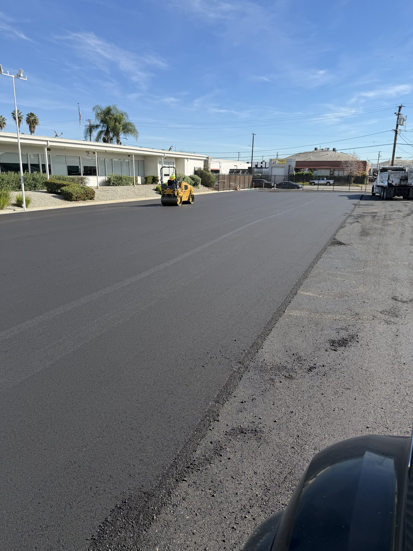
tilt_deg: -16.1
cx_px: 206
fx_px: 382
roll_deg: -0.3
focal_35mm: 24
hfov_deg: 56.8
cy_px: 276
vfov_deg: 71.6
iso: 80
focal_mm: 6.76
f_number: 1.78
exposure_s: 1/3145
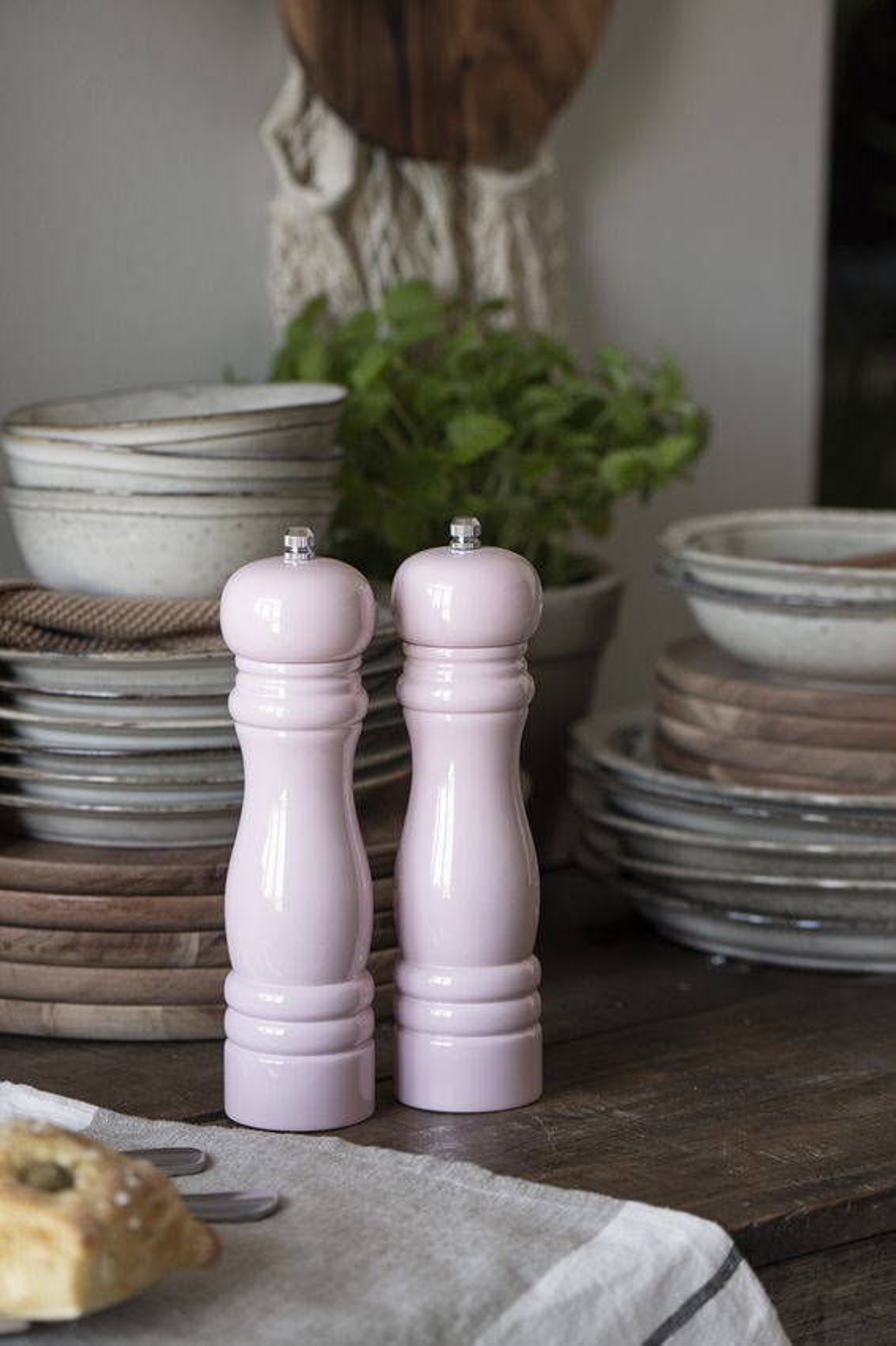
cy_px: 673
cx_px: 448
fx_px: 3923
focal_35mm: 105
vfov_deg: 19.5
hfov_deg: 13.0
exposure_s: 1/125
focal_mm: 105
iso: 1000
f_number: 5.6
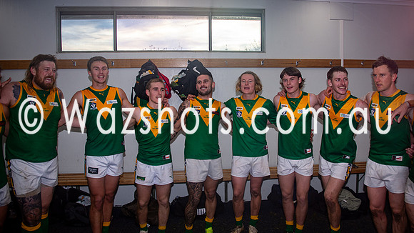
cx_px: 226
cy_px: 100
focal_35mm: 28
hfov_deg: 68.5
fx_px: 303
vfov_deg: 41.9
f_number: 2.8
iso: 400
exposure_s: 1/250
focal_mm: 16
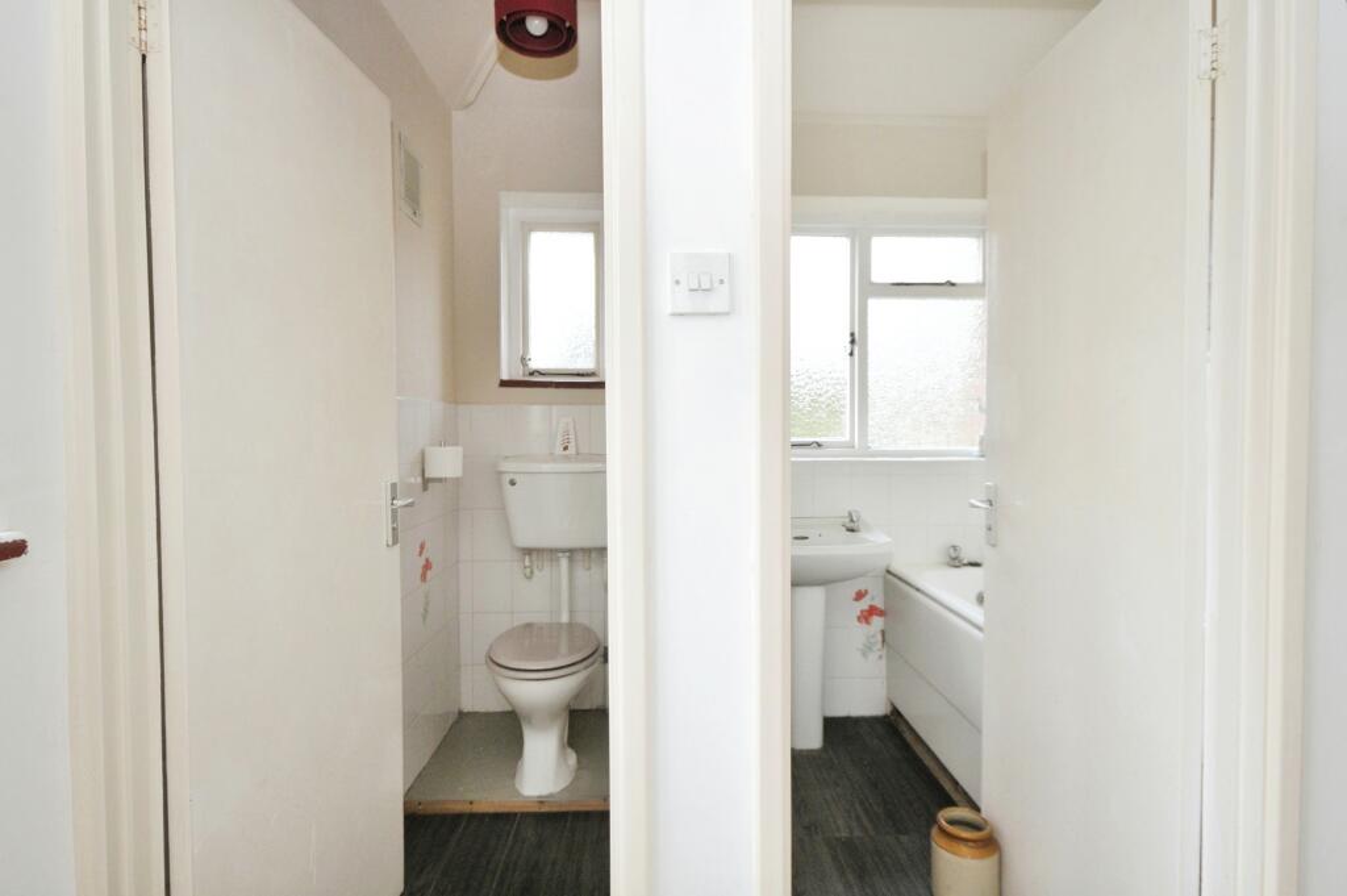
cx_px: 674
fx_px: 673
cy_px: 448
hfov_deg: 90.0
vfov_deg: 67.3
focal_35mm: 18
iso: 500
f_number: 7.1
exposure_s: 1/200
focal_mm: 12
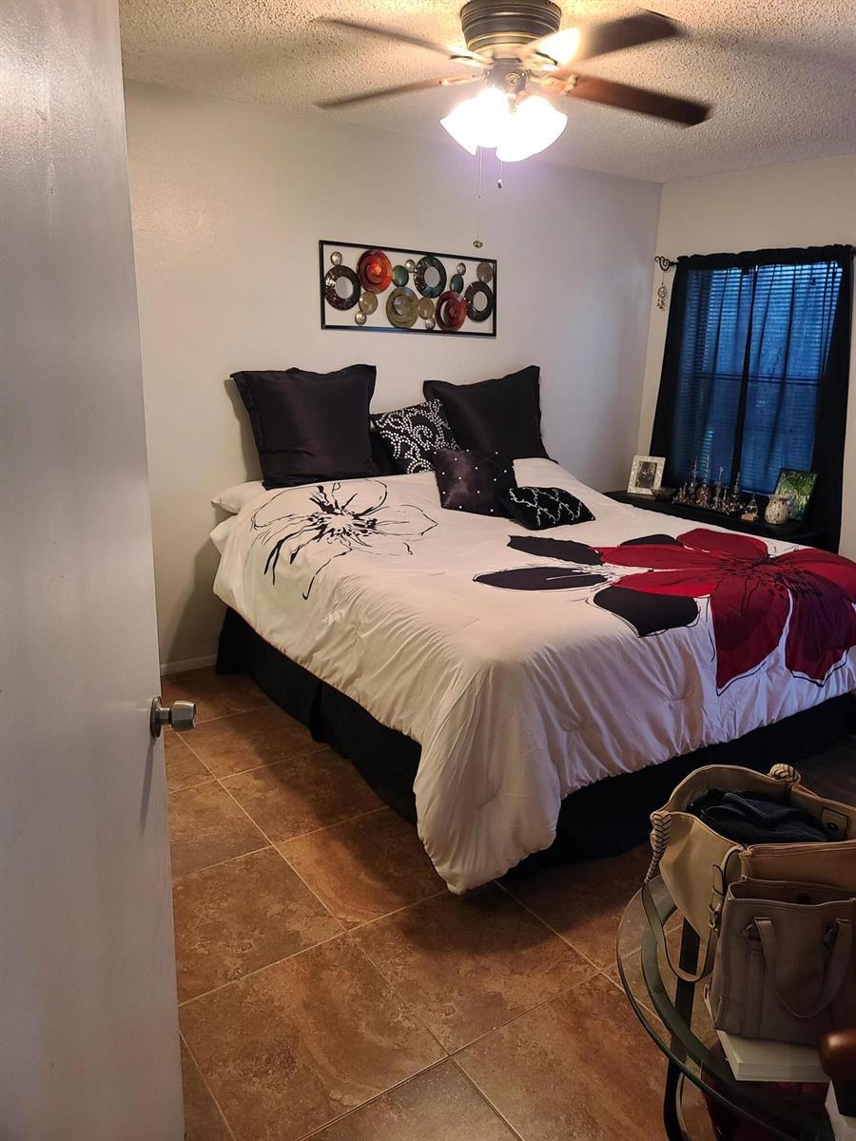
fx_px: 824
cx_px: 428
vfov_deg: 69.4
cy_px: 570
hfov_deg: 54.9
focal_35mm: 25
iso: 200
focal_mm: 7
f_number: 1.8
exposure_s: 1/60
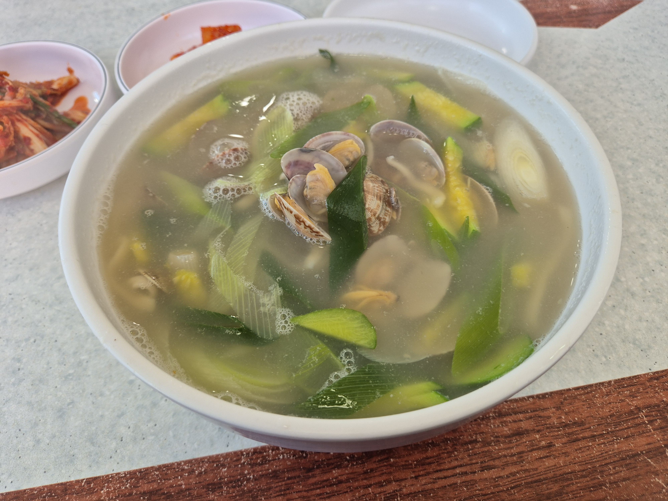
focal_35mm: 23
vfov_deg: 58.9
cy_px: 250
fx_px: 444
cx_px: 334
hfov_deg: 73.9
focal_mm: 5.4
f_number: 1.8
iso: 64
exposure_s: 1/120
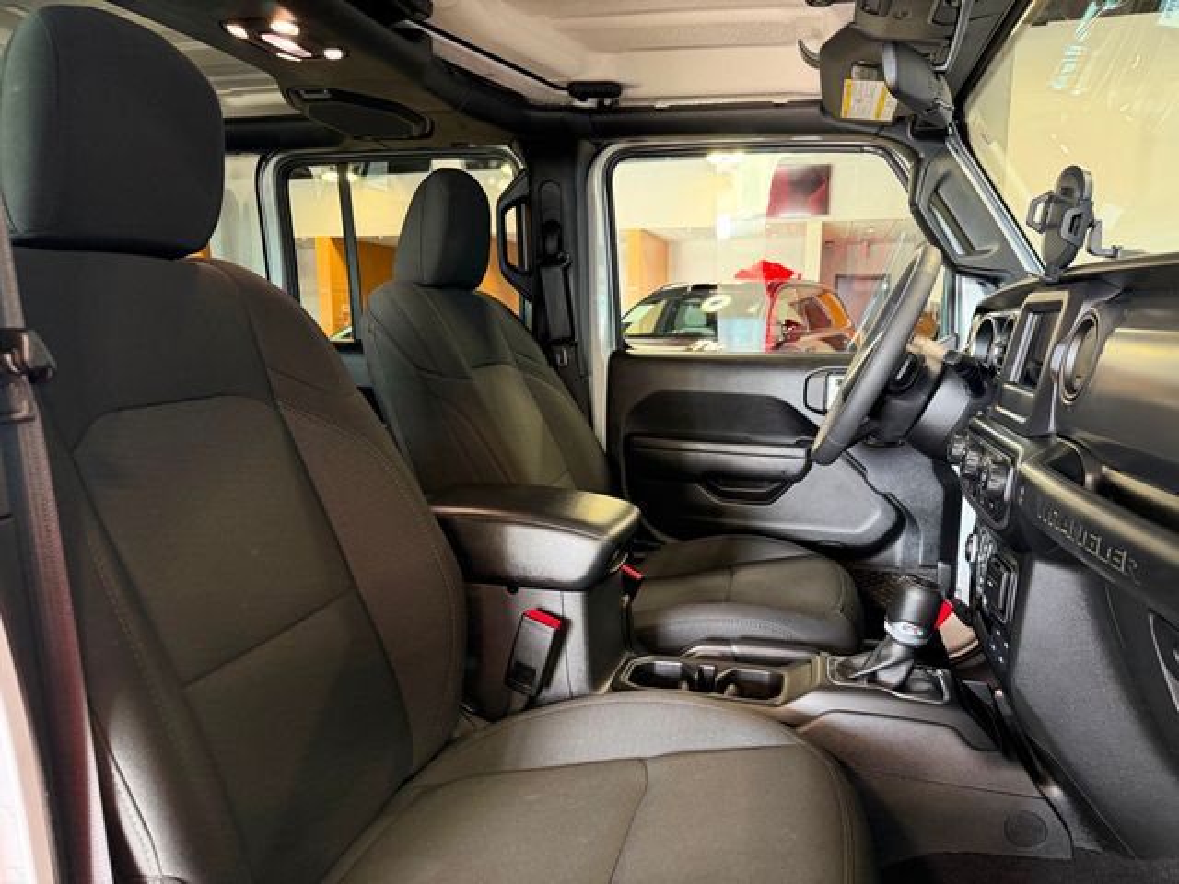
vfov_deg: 56.8
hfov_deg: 71.6
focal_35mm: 24
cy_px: 442
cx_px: 590
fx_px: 817
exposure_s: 1/60
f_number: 1.78
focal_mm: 6.76
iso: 500
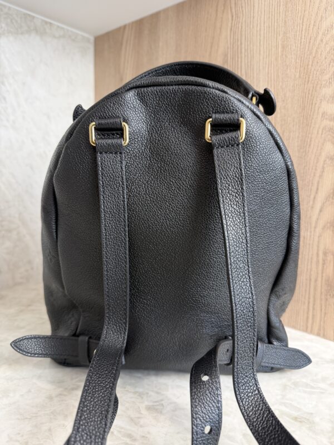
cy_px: 222
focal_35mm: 24
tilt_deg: -8.9
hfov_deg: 56.8
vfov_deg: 71.6
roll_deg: -0.9
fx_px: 309
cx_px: 167
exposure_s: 1/60
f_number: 1.78
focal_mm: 6.76
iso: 160
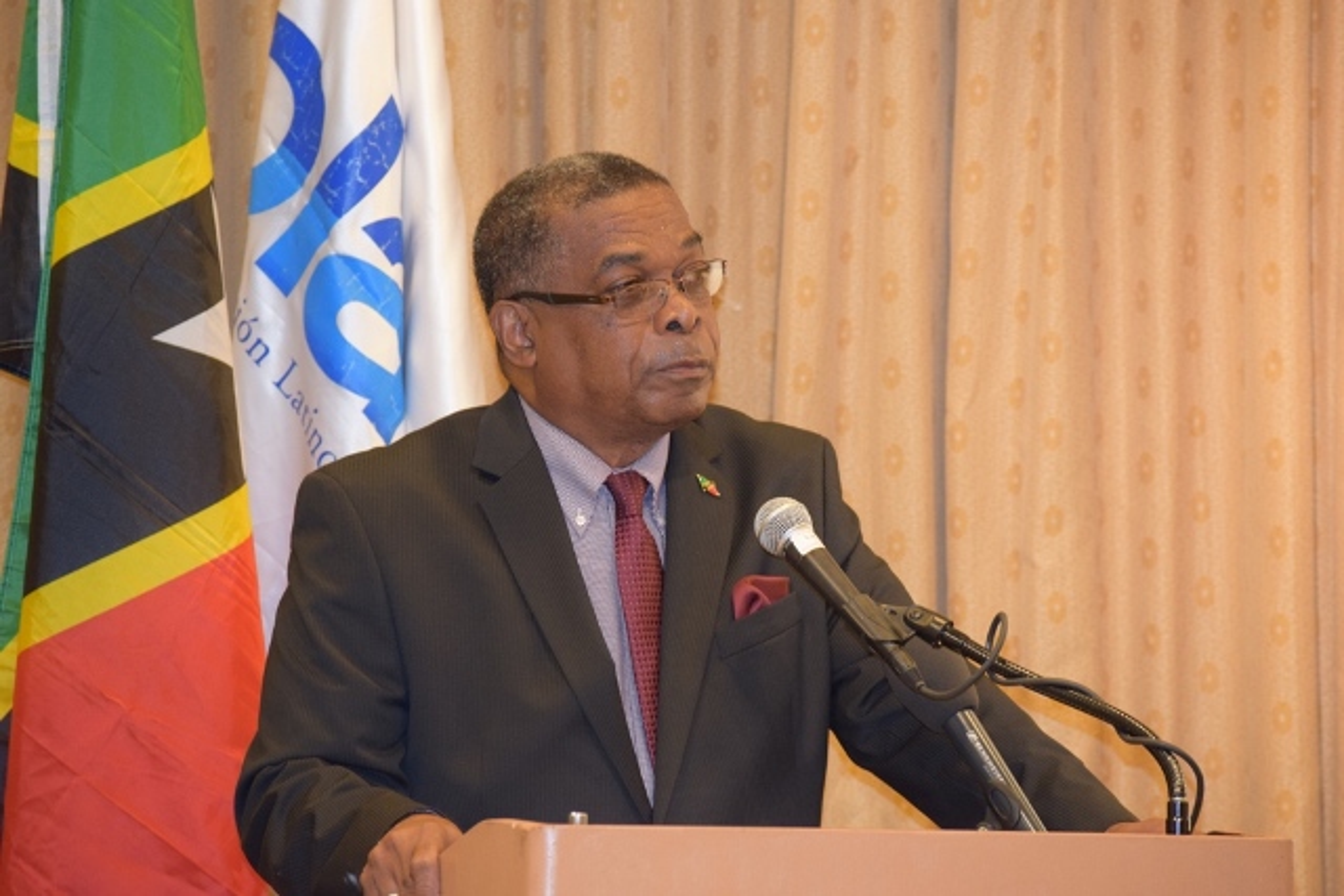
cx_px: 672
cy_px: 448
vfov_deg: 8.7
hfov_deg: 13.0
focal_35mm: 158
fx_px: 5881
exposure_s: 1/60
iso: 1250
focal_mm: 105
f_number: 4.5
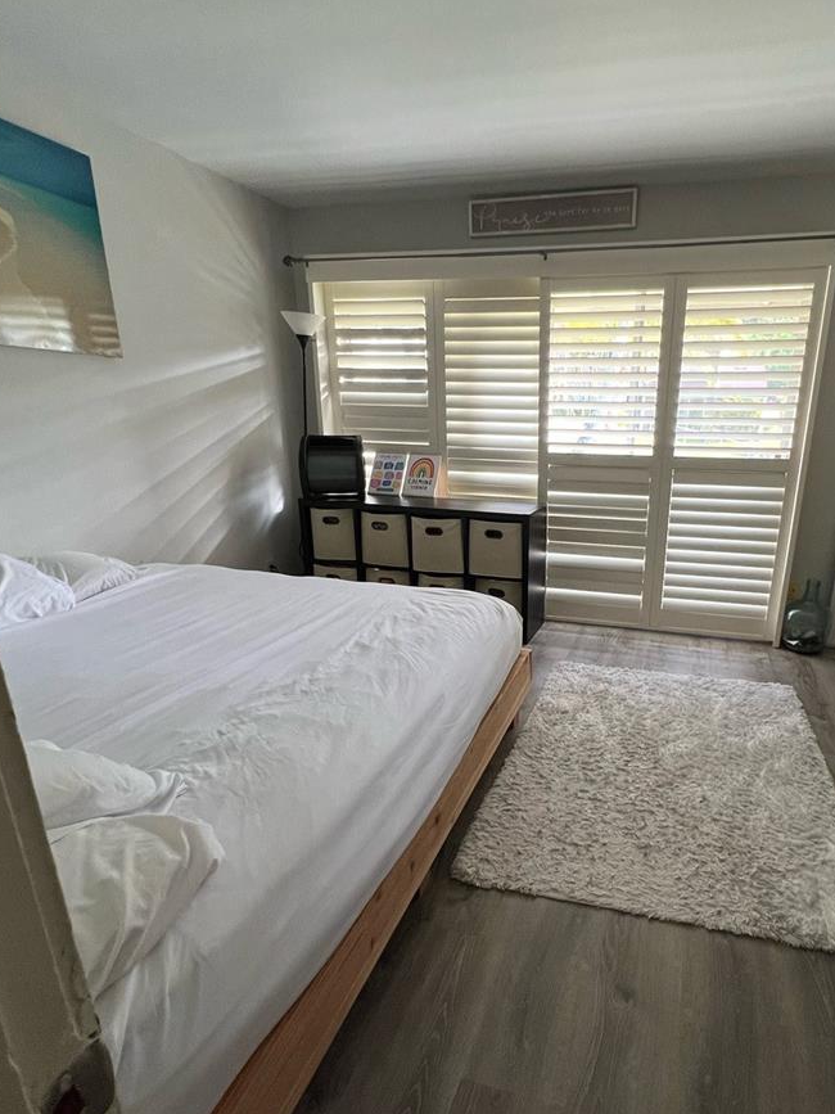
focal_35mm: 18
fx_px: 579
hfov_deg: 70.5
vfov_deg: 87.4
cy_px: 622
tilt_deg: -18.9
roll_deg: -1.7
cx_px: 518
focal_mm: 1.57
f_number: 1.8
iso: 160
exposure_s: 1/60
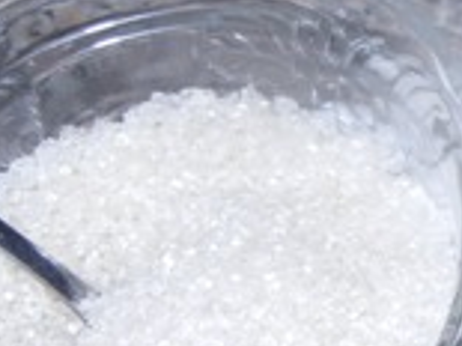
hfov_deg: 15.5
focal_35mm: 124
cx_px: 510
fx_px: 1654
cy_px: 245
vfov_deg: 11.9
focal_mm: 5.4
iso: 200
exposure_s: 1/30
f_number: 3.5
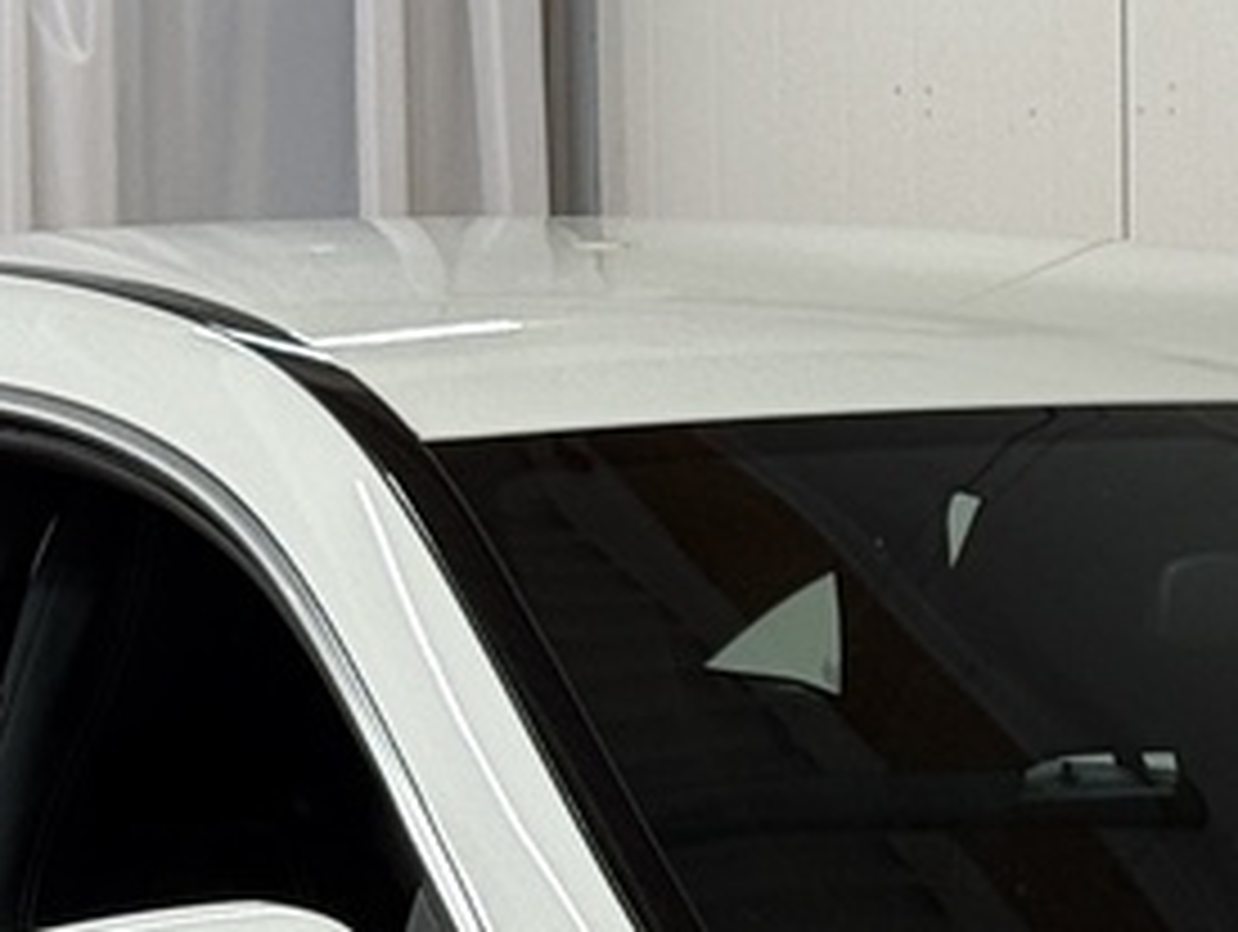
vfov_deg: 5.9
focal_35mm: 251
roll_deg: -0.1
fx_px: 8988
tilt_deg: -7.4
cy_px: 1454
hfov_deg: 7.8
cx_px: 1607
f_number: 1.78
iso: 80
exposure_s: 1/100
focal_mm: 6.76
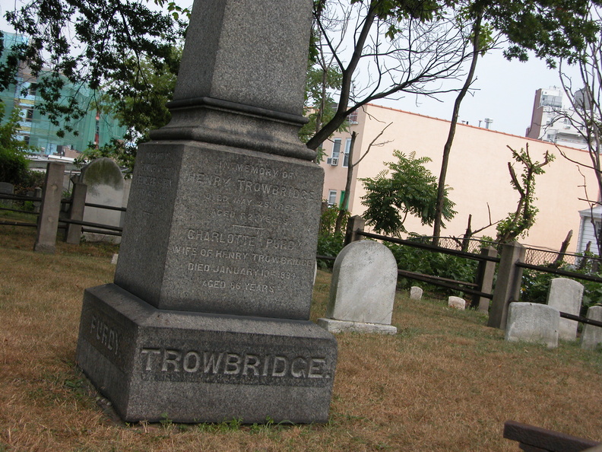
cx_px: 301
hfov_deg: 38.2
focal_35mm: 50
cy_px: 226
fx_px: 870
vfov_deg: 29.1
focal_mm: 12.7
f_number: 3
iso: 100
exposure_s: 1/720
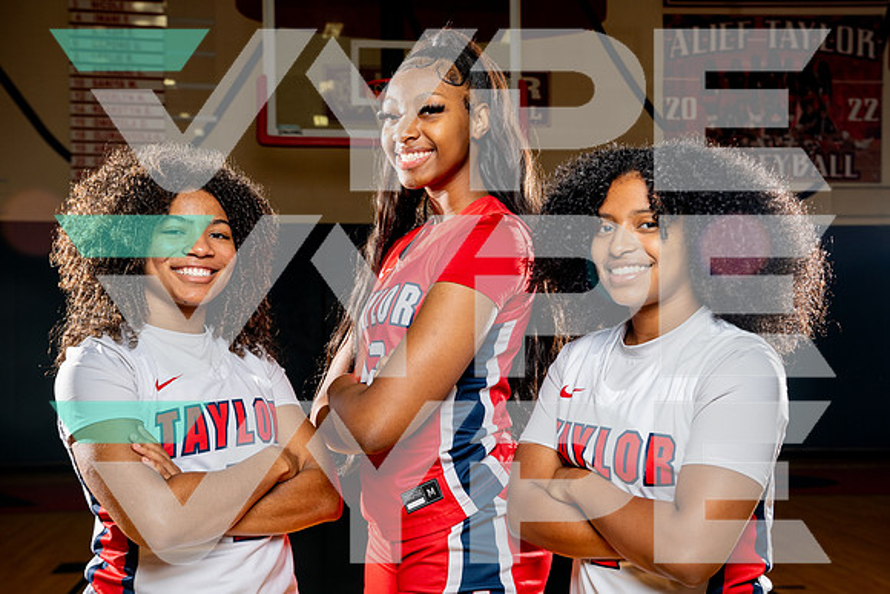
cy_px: 293
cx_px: 445
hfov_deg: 41.4
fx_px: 1176
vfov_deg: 28.3
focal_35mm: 48
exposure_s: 1/250
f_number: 5.6
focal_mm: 46
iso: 320
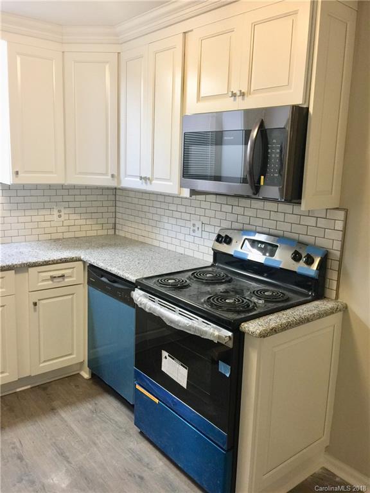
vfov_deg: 61.7
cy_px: 246
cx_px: 185
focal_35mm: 29
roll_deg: -2.2
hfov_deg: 48.2
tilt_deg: -9.4
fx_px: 413
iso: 50
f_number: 2.2
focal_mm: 4.15
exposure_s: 1/15
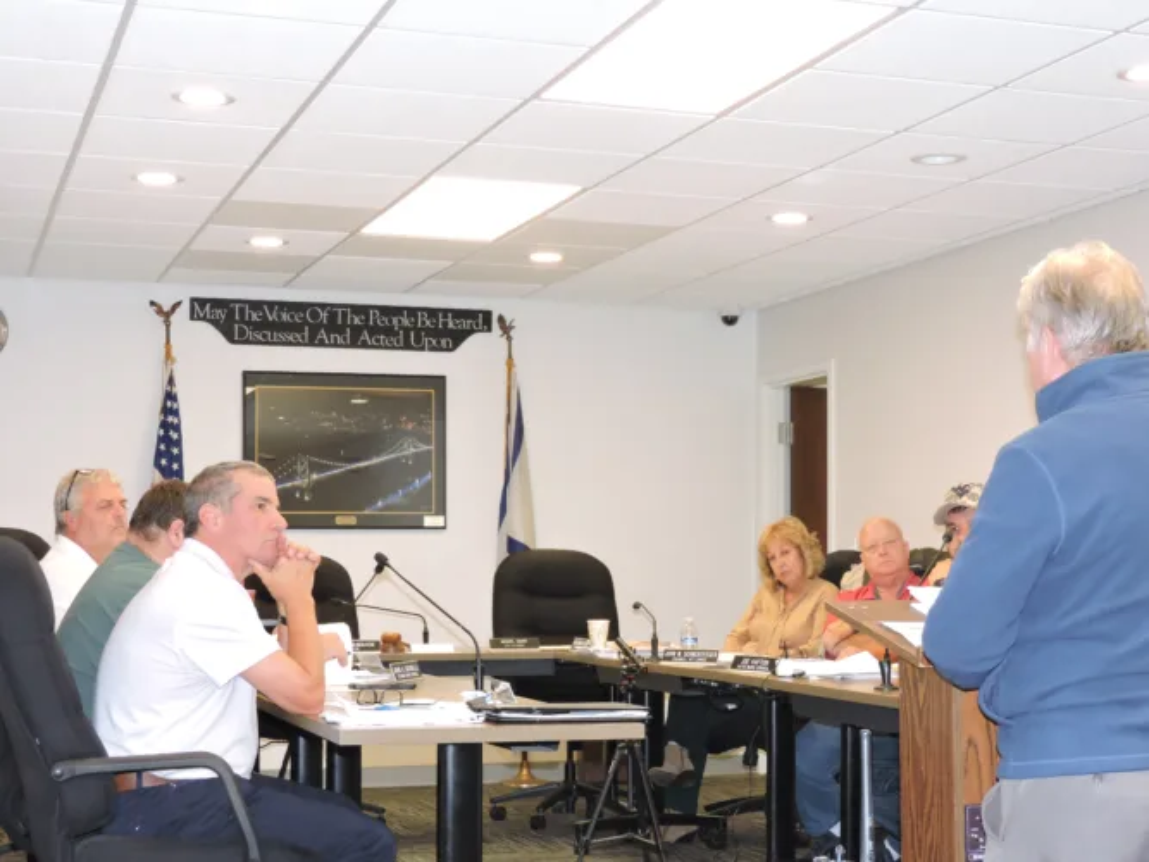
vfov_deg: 24.4
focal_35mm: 60
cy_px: 431
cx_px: 574
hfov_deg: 32.2
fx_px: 1991
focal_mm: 10.7
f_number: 3.7
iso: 640
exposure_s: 1/50
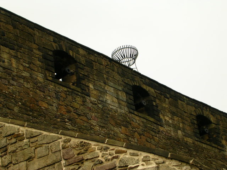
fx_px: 754
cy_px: 85
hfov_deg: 17.1
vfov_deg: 12.9
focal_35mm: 115
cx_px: 114
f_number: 4.9
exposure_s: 1/100
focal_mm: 17.4
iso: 50
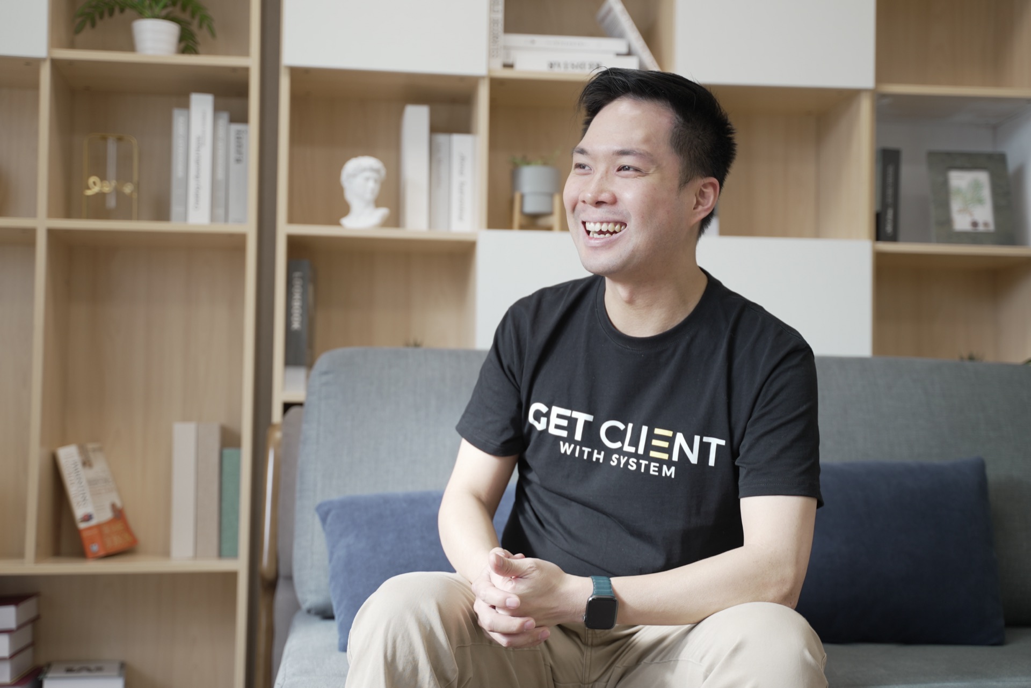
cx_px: 516
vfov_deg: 26.0
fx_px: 1490
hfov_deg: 38.2
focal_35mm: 52
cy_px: 344
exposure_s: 1/125
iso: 160
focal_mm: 52
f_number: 2.8
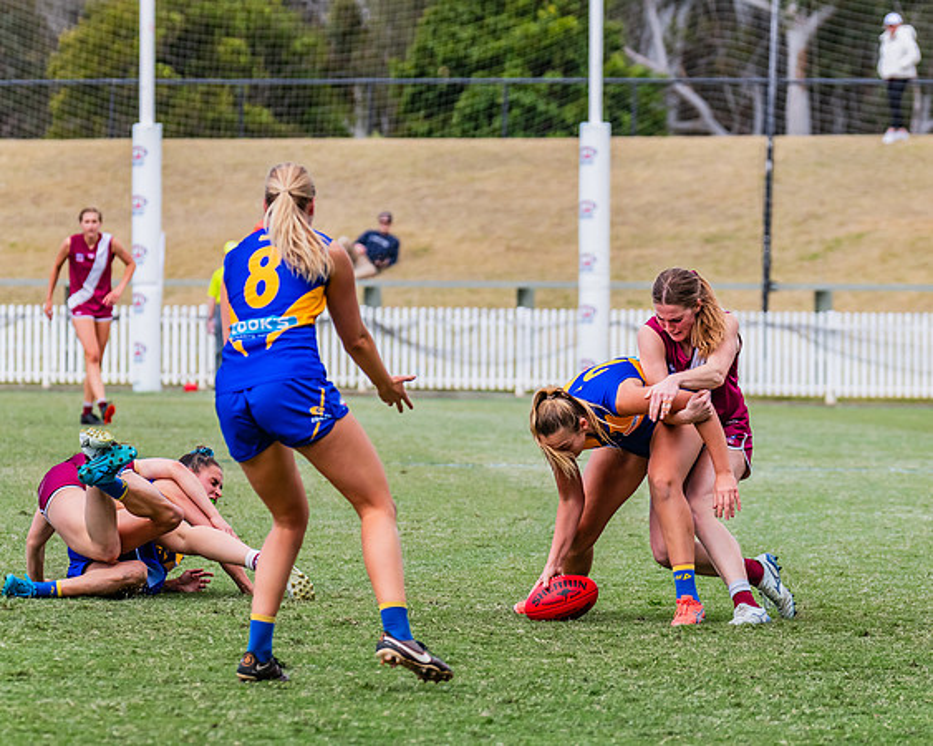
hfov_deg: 5.6
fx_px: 9617
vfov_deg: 4.4
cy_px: 433
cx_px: 692
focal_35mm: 348
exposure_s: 1/1600
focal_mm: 250
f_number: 8
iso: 800
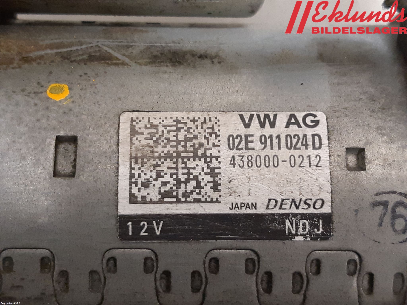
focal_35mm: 26
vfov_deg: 53.1
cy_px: 152
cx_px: 204
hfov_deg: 67.3
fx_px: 306
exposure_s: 1/25
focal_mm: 3.93
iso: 250
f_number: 1.7
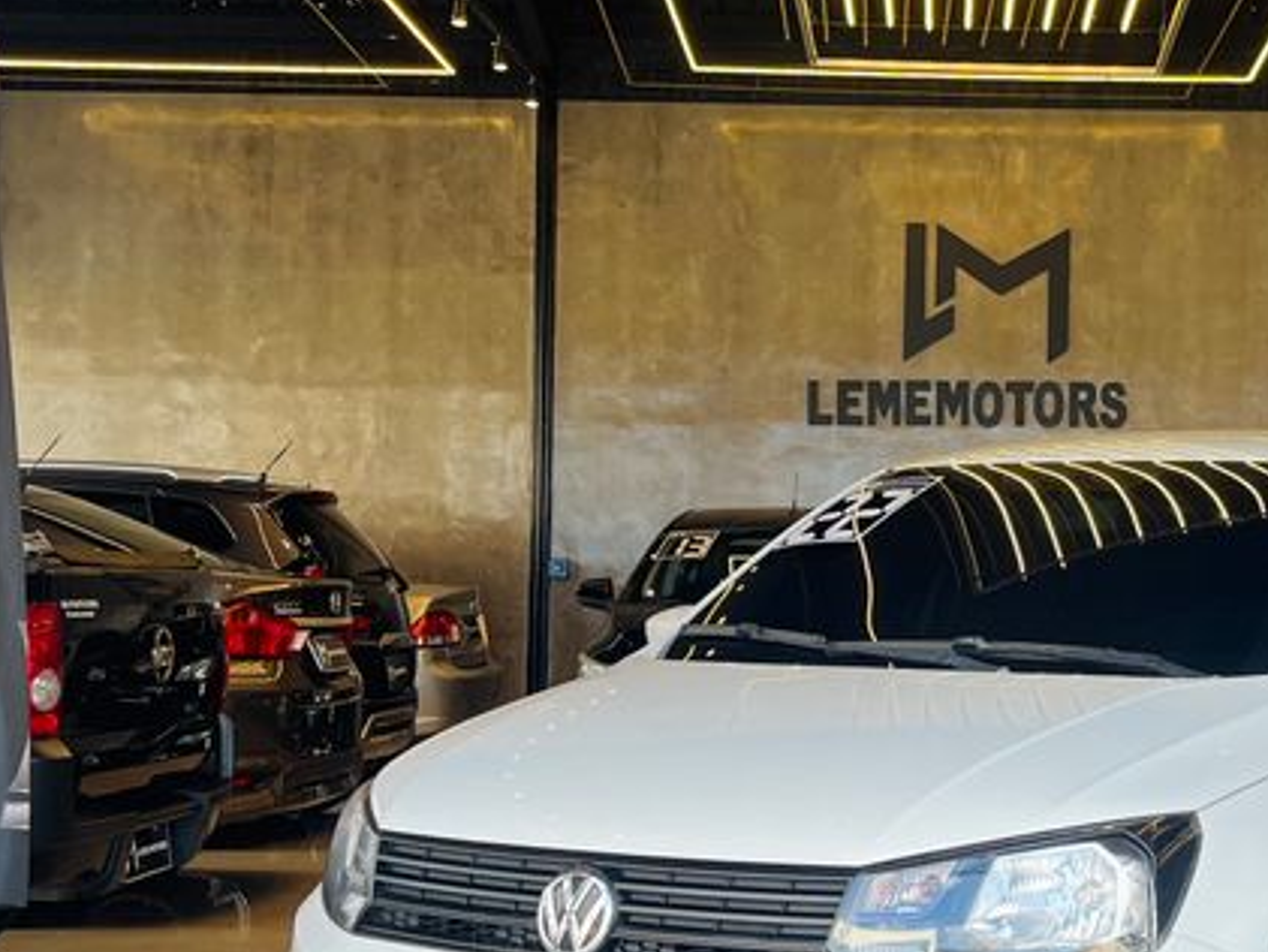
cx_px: 1012
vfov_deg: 29.1
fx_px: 1832
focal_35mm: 50
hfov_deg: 36.9
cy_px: 449
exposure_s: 1/124
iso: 32
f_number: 1.6
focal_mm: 5.1
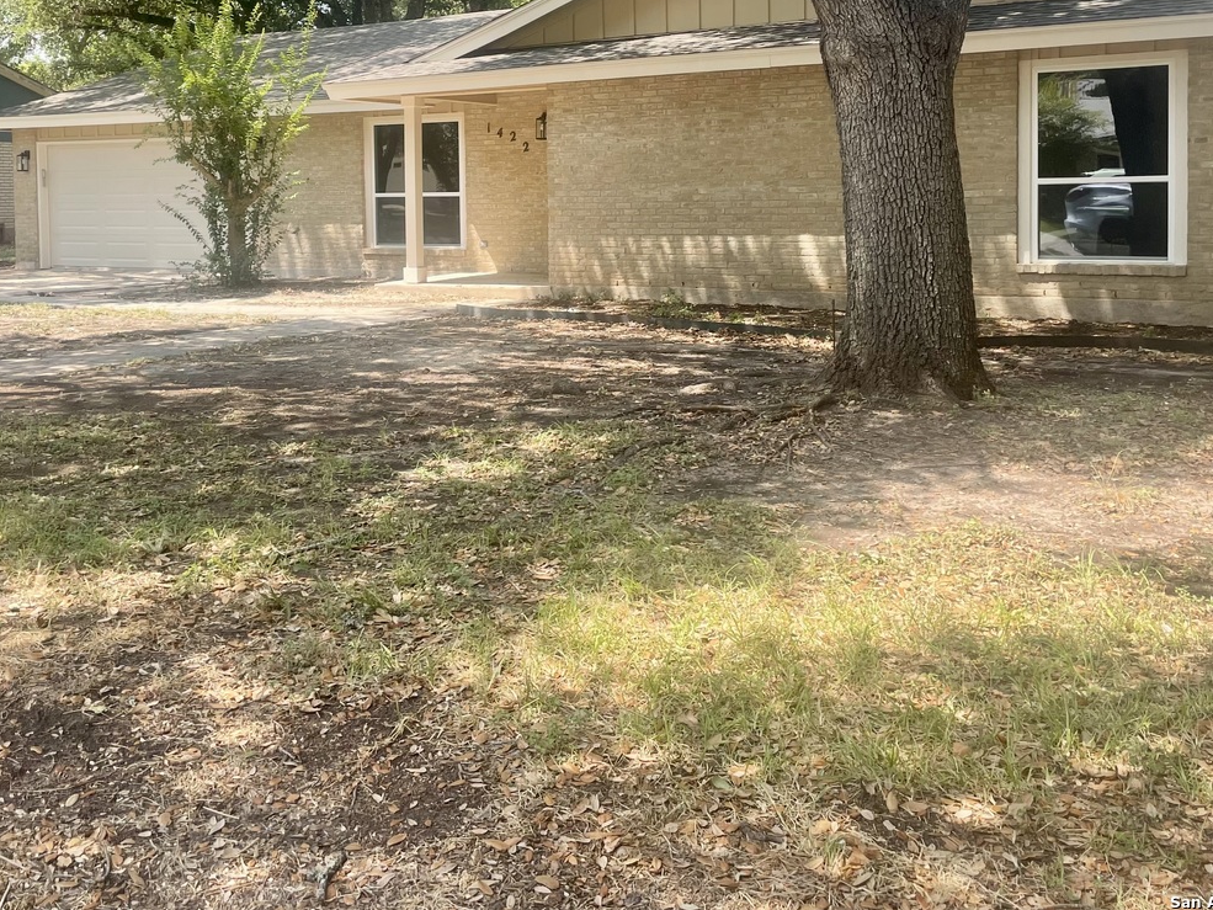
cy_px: 248
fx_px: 1332
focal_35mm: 38
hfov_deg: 48.9
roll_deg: +0.5
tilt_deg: -2.0
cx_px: 548
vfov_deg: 37.0
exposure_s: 1/744
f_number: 1.6
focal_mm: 4.2
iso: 32
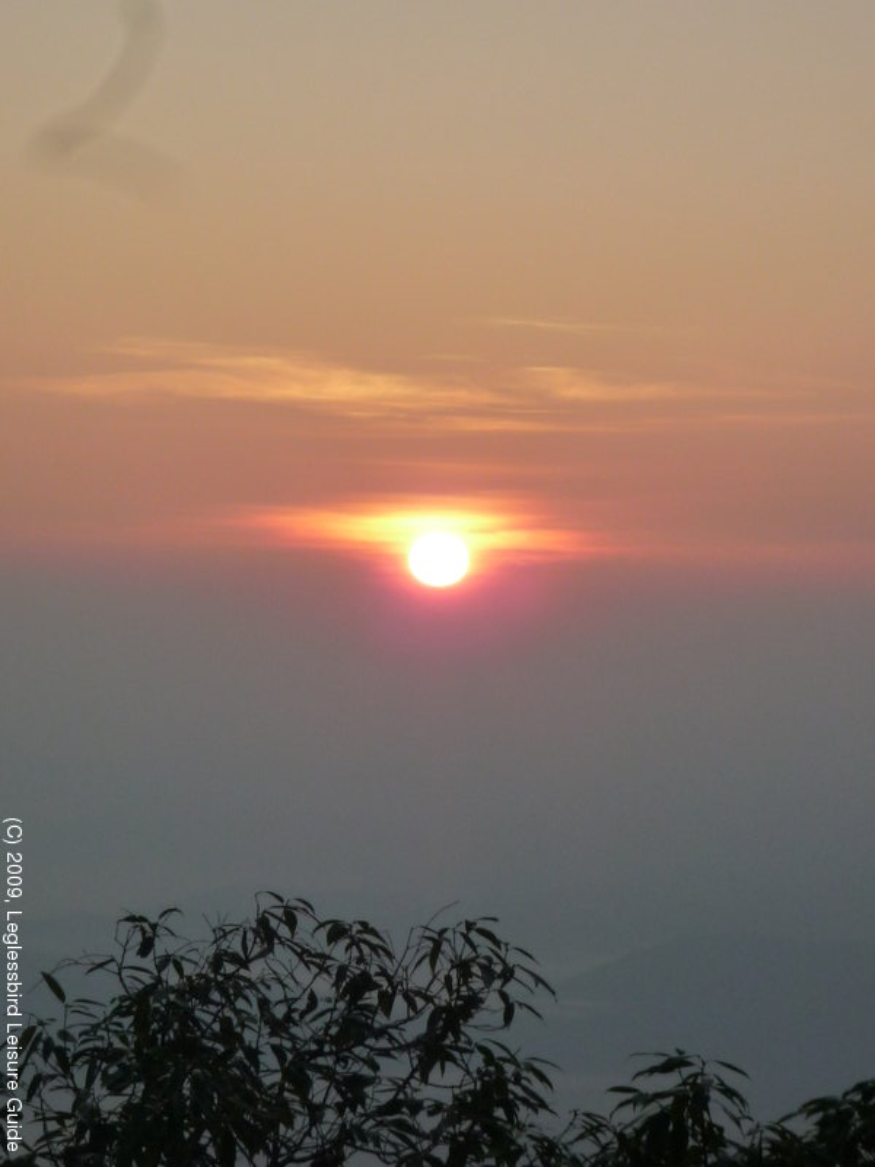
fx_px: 6067
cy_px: 584
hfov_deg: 8.2
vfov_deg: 11.0
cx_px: 438
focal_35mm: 180
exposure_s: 1/100
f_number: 8
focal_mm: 22
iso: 160
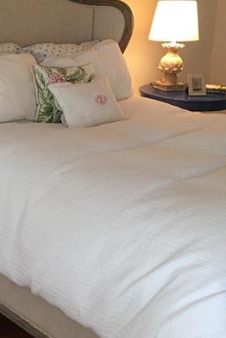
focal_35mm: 59
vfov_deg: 33.7
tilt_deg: -15.3
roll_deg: +0.5
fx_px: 556
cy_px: 124
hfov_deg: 22.0
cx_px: -10
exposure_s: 1/15
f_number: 2.2
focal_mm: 4.15
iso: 50
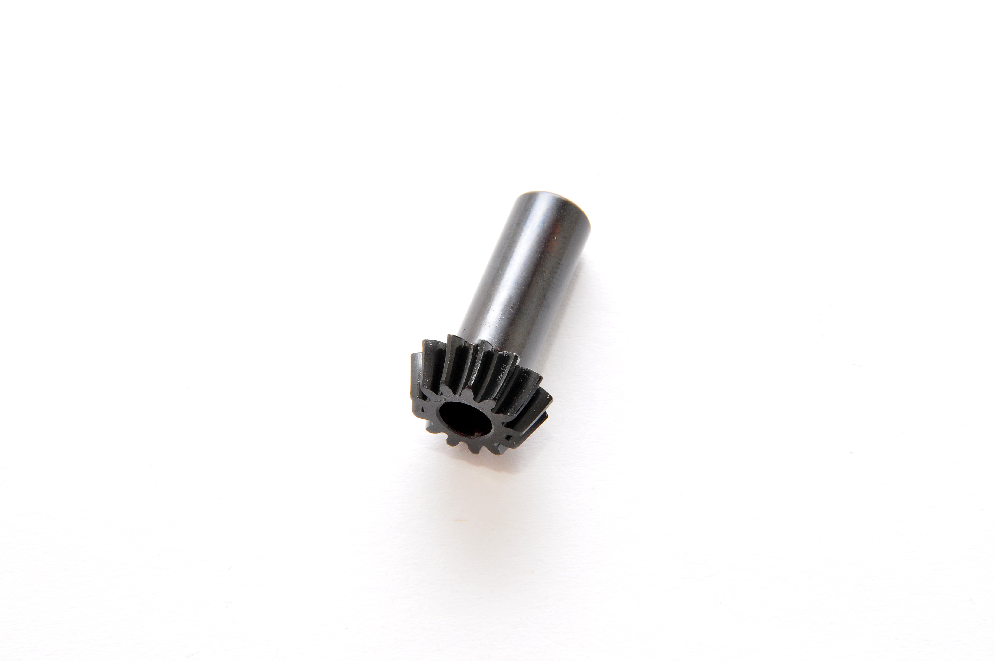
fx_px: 8282
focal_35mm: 300
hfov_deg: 6.9
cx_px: 498
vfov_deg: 4.6
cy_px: 330
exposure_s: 1/60
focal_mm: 200
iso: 400
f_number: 22
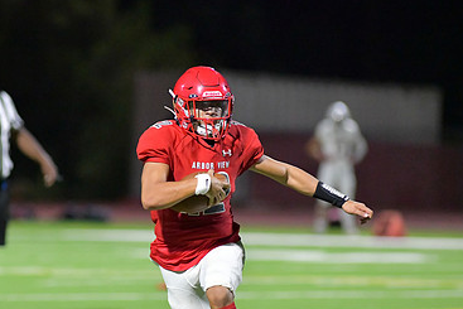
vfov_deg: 2.9
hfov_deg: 4.3
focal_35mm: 474
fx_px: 6098
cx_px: 161
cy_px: 223
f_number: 4
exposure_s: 1/1250
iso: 10000
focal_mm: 300
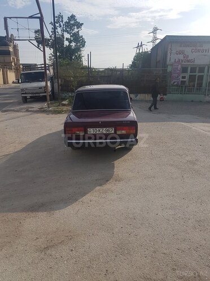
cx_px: 105
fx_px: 210
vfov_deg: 67.3
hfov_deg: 53.1
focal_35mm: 26
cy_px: 140
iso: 40
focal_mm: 4.2
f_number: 1.7
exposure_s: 1/3424
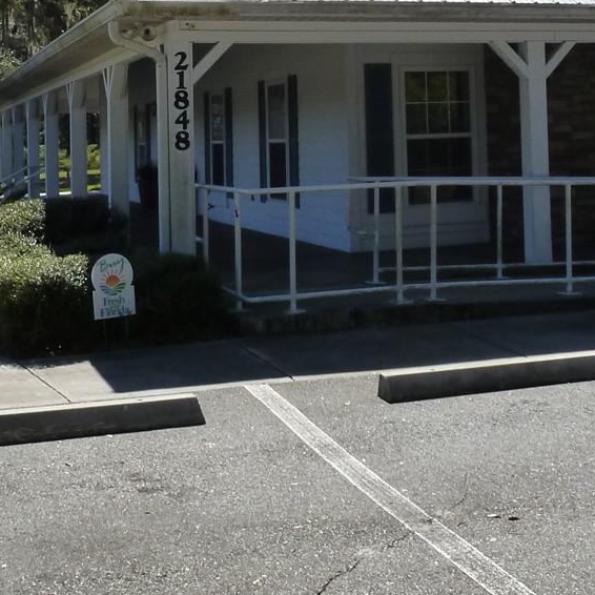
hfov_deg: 28.1
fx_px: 1167
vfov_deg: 27.4
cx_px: 458
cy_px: 45
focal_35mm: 60
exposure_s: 1/400
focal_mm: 4.3
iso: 160
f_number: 4.5
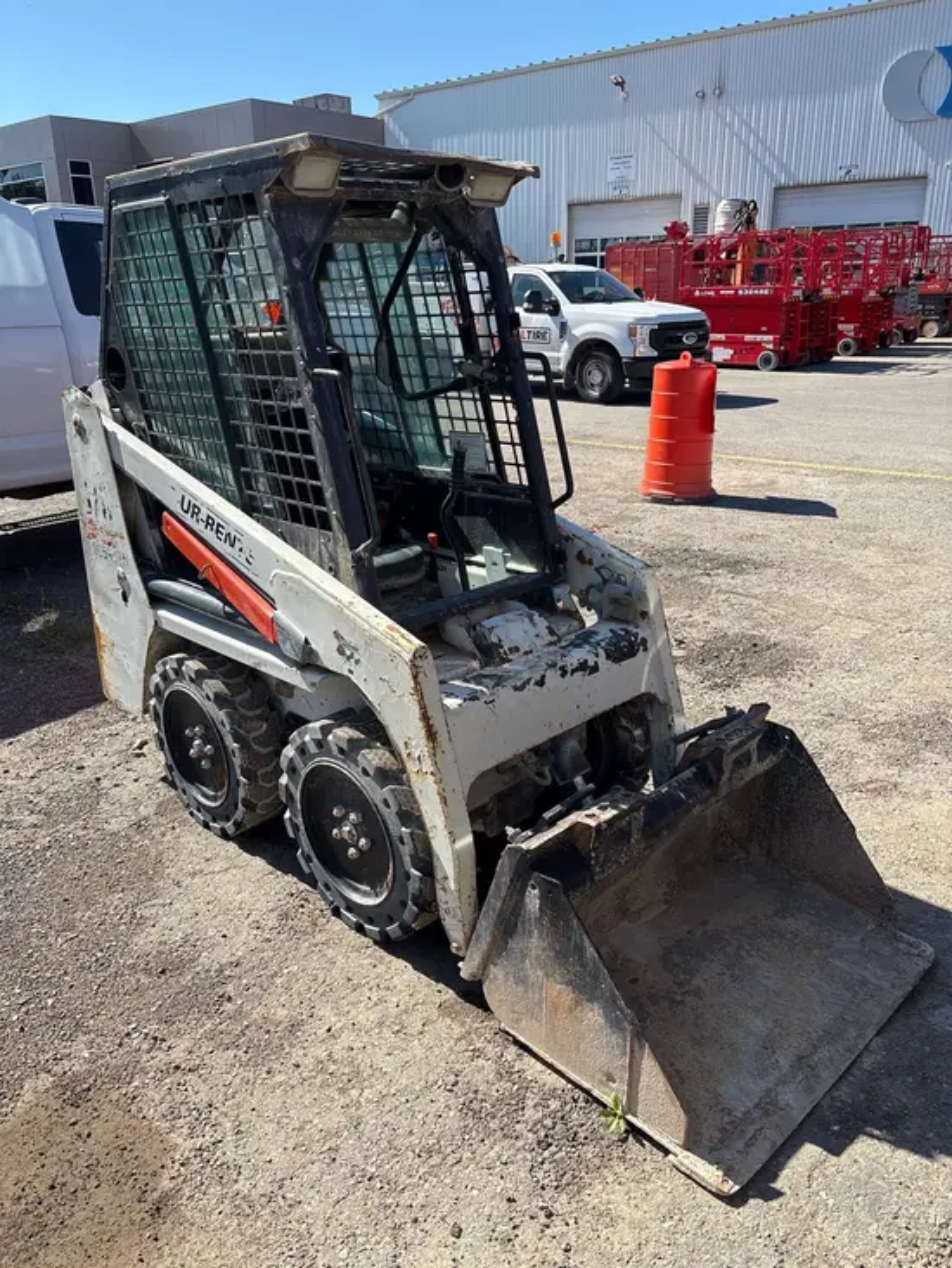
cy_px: 634
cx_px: 476
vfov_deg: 67.3
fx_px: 953
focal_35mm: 26
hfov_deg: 53.1
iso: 50
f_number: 1.6
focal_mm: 5.96
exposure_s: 1/1695
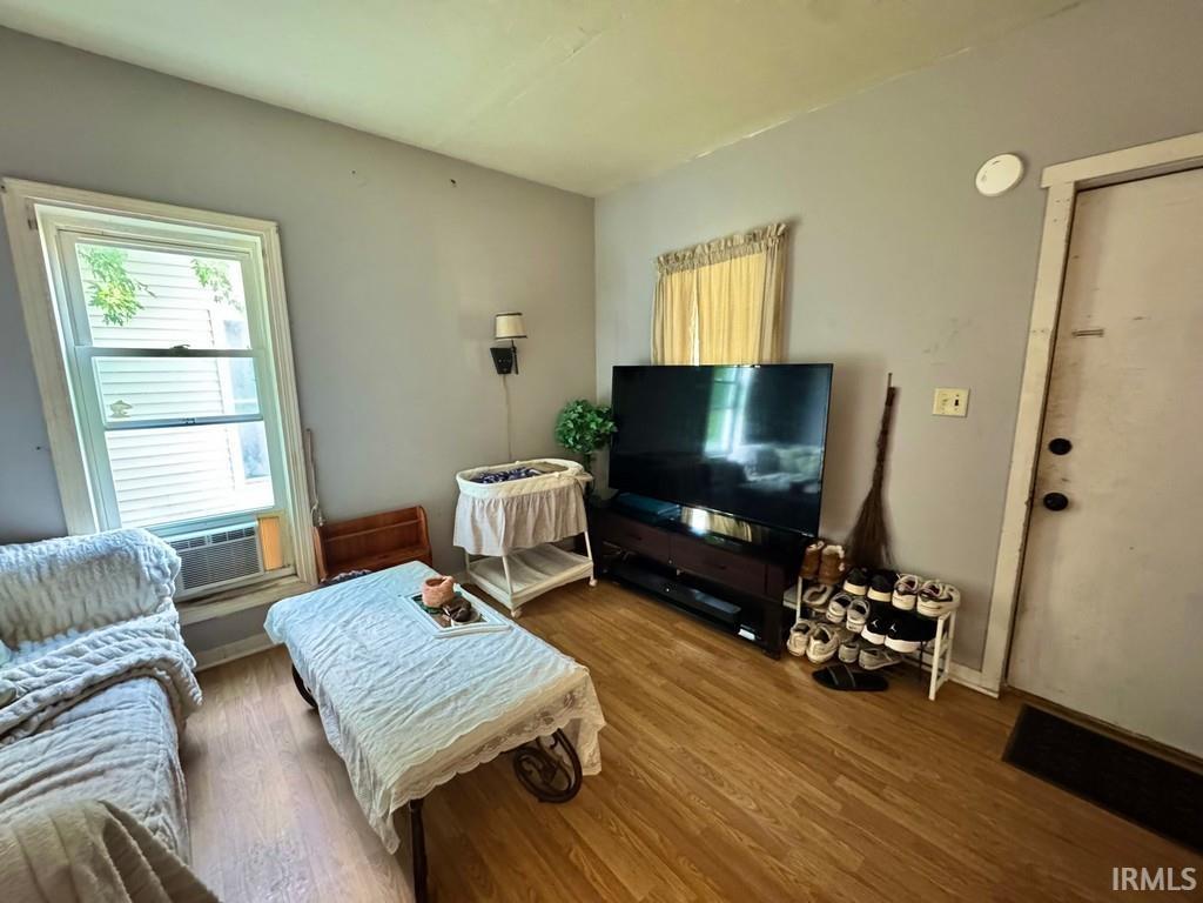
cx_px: 602
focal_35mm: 14
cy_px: 452
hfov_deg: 102.1
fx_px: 487
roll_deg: +0.3
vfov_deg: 85.7
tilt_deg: -10.3
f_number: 2.2
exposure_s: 1/40
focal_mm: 2.22
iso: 1250
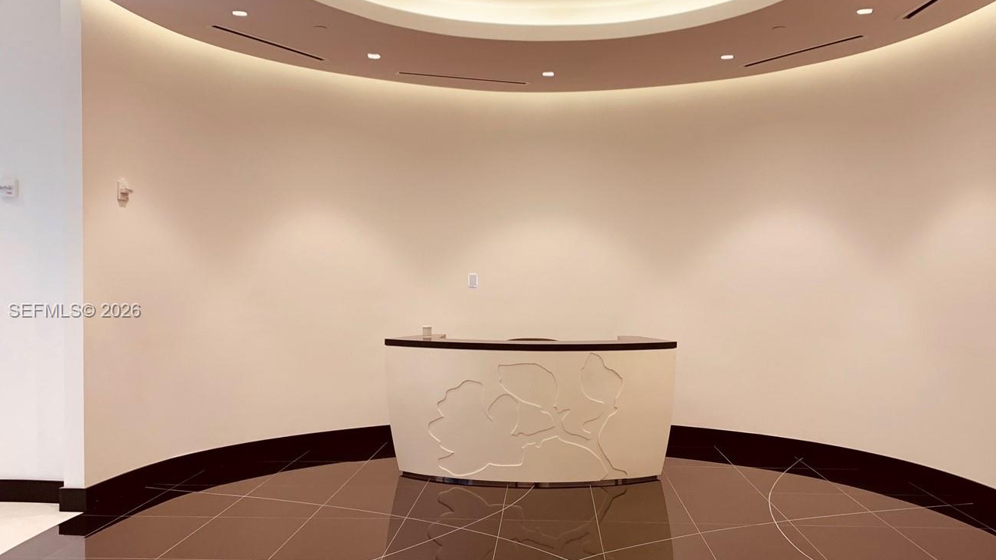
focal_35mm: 35
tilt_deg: -1.5
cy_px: 312
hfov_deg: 56.6
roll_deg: -0.9
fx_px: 924
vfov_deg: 33.7
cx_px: 516
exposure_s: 1/60
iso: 80
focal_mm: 4.25
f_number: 1.8
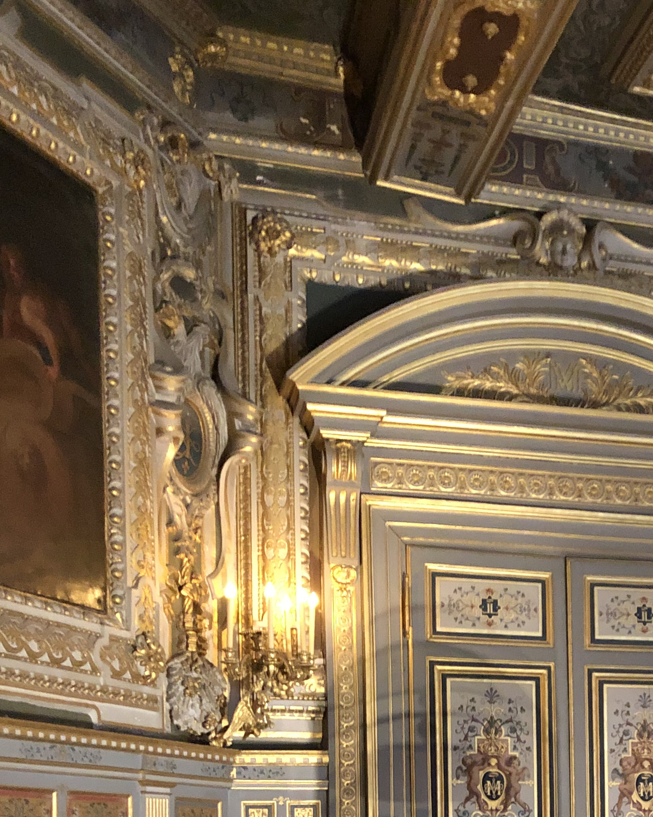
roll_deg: +2.0
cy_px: 877
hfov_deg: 24.7
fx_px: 1426
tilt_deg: -0.2
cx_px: 647
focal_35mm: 59
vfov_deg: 29.2
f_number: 1.8
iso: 100
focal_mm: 4
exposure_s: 1/4
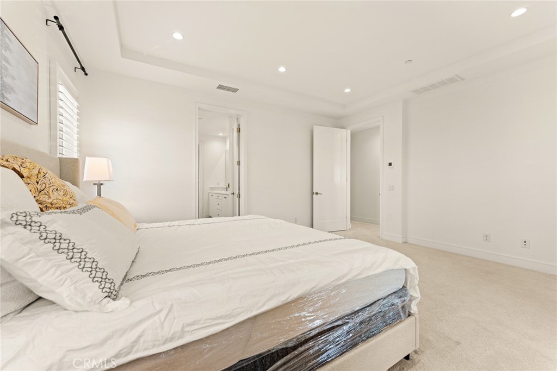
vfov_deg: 81.2
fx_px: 217
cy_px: 186
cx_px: 278
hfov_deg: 104.2
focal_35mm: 14
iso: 320
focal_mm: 14
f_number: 6.3
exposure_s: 1/13
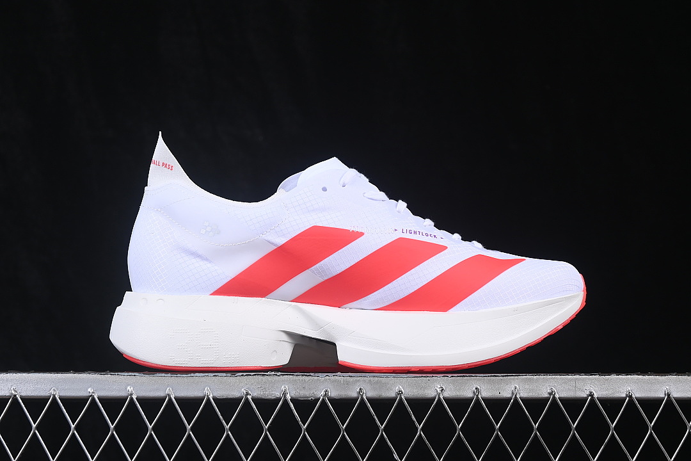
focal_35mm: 75
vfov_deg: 18.2
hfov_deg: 27.0
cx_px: 346
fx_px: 1439
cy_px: 230
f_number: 8
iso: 160
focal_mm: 50
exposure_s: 1/80
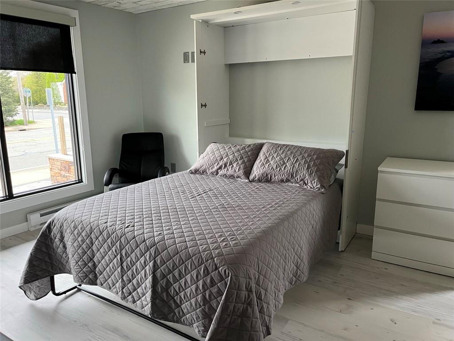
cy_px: 170
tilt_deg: -12.8
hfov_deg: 67.3
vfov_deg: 53.1
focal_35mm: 26
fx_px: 341
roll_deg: +0.5
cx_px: 227
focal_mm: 5.1
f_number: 1.6
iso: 320
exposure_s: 1/60
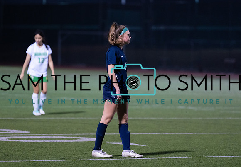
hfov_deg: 7.9
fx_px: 1751
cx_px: 113
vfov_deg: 5.5
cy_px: 76
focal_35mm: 258
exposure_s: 1/1000
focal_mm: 200
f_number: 2.8
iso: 4000
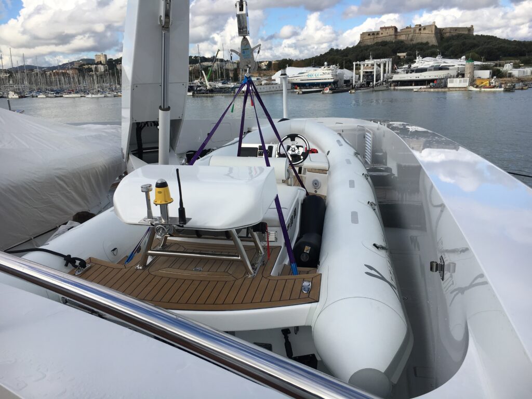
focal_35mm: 29
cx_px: 266
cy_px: 200
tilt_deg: -13.8
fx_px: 446
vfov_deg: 48.2
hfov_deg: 61.7
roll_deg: +2.5
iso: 25
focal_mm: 4.15
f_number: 2.2
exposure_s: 1/1508
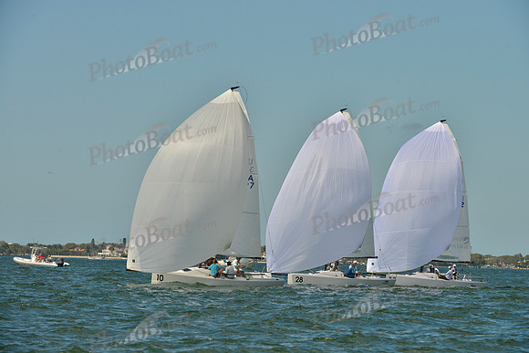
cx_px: 264
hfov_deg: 10.3
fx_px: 2939
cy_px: 176
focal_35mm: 200
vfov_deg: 6.9
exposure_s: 1/1000
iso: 280
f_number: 10
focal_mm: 200
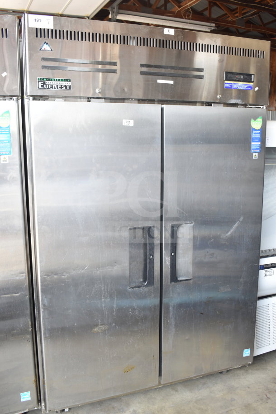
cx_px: 138
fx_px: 379
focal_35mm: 33
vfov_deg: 57.2
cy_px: 207
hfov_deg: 40.0
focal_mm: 22
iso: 220
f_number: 3.8
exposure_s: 1/40
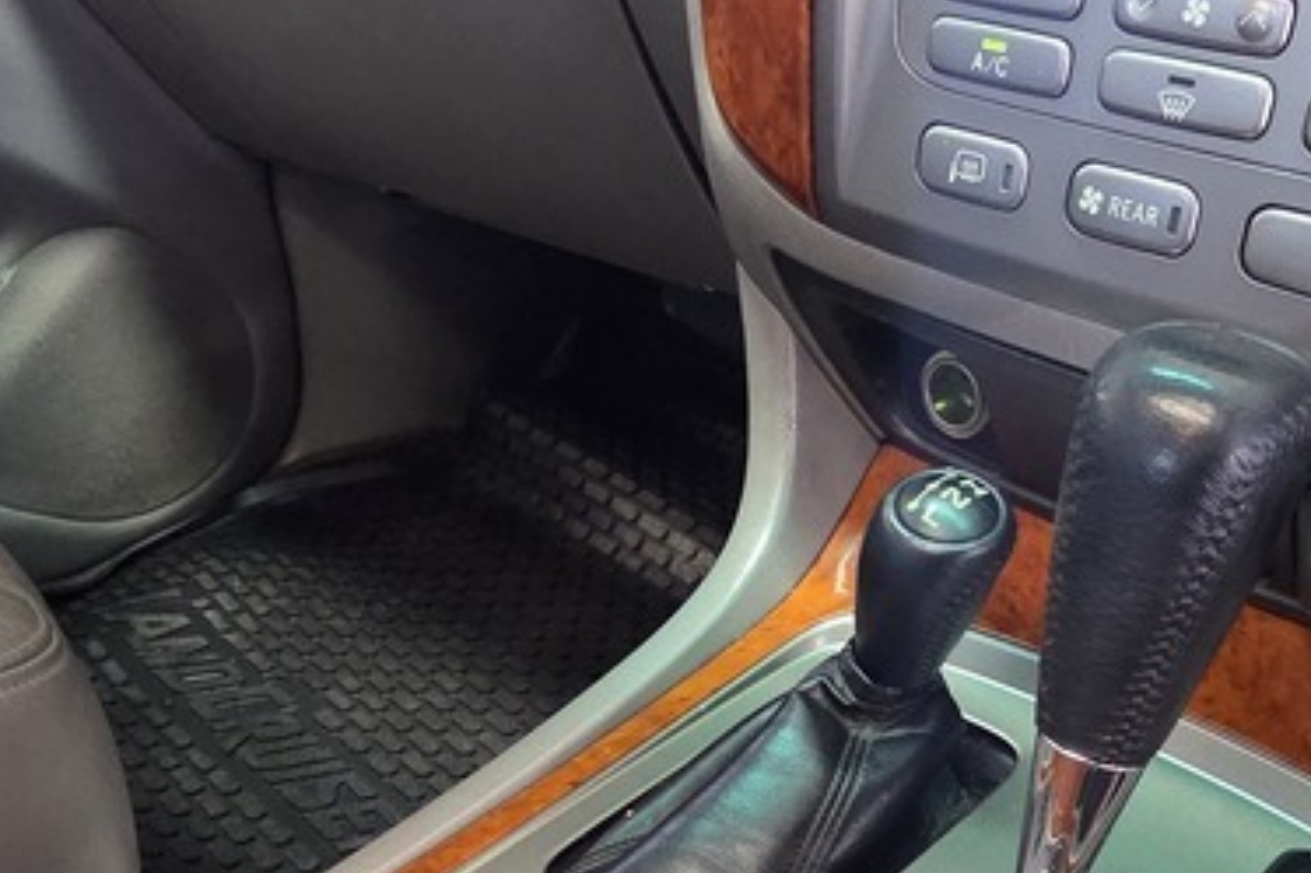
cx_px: 778
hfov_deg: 51.6
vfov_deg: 35.6
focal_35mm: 37
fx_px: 1347
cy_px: 575
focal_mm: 2.2
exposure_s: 1/50
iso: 1250
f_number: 2.2
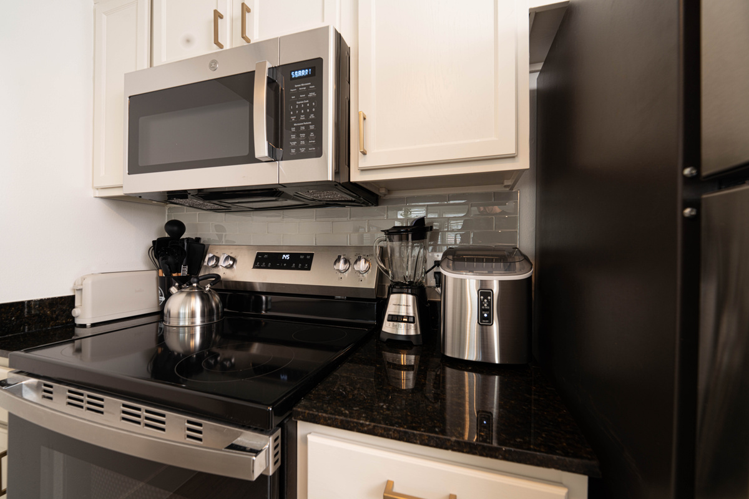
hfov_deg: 104.3
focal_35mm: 14
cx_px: 374
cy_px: 250
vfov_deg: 81.2
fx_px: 291
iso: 100
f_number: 8
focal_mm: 14
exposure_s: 1/2.5
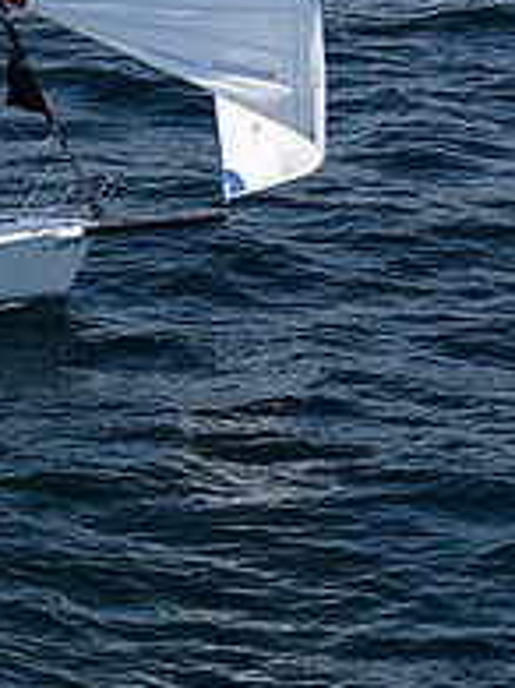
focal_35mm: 208
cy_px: -272
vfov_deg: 9.3
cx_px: -206
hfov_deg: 7.0
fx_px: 4131
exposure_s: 1/1250
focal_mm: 19.35
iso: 100
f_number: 2.8
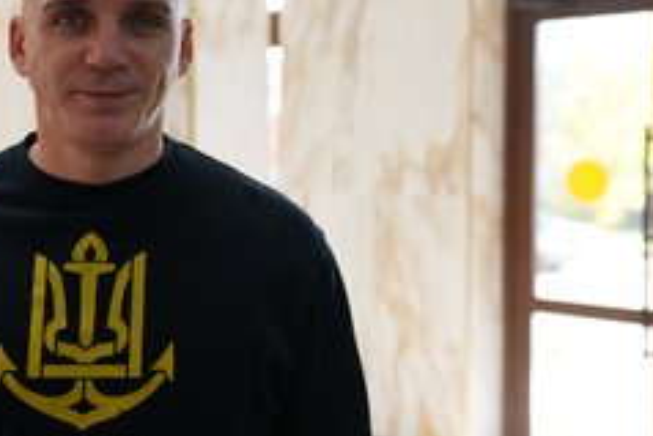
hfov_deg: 30.5
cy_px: 210
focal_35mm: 64
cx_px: 112
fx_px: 1162
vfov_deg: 21.3
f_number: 3.2
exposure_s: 1/125
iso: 320
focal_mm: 38
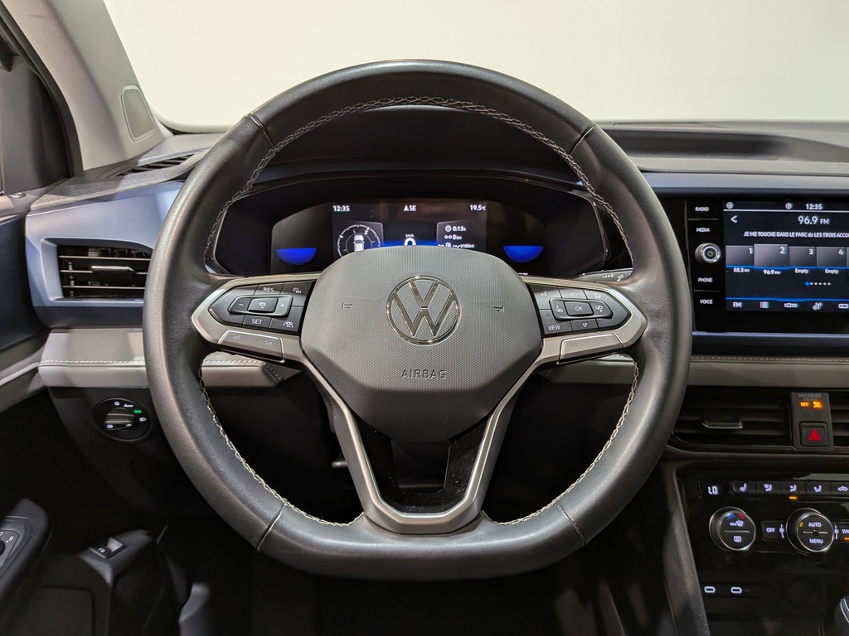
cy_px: 318
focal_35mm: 24
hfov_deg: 71.6
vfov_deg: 56.8
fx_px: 589
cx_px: 424
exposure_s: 1/40
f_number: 1.7
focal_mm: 4.53
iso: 69
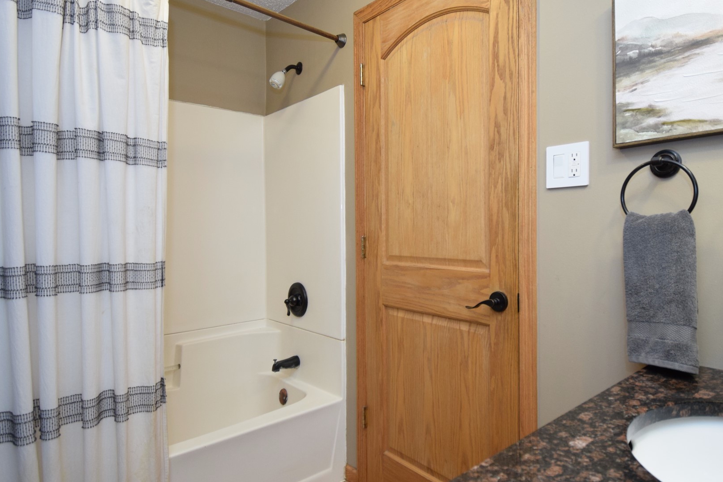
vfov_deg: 61.9
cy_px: 235
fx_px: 402
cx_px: 399
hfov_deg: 83.7
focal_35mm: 20
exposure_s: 1/60
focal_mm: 10
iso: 640
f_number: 4.5
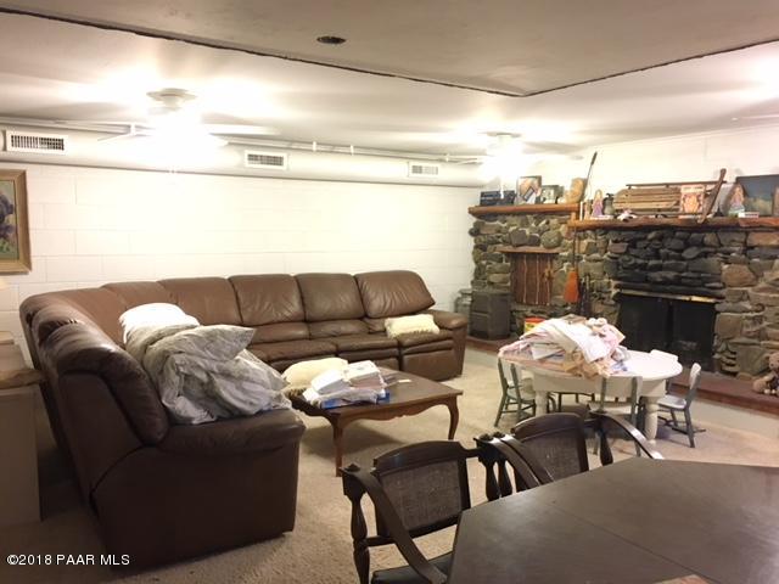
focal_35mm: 29
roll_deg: -0.9
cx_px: 390
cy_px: 292
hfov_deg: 61.7
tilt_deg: -5.5
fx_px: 653
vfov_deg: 48.2
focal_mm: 4.15
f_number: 2.2
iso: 200
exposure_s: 1/24
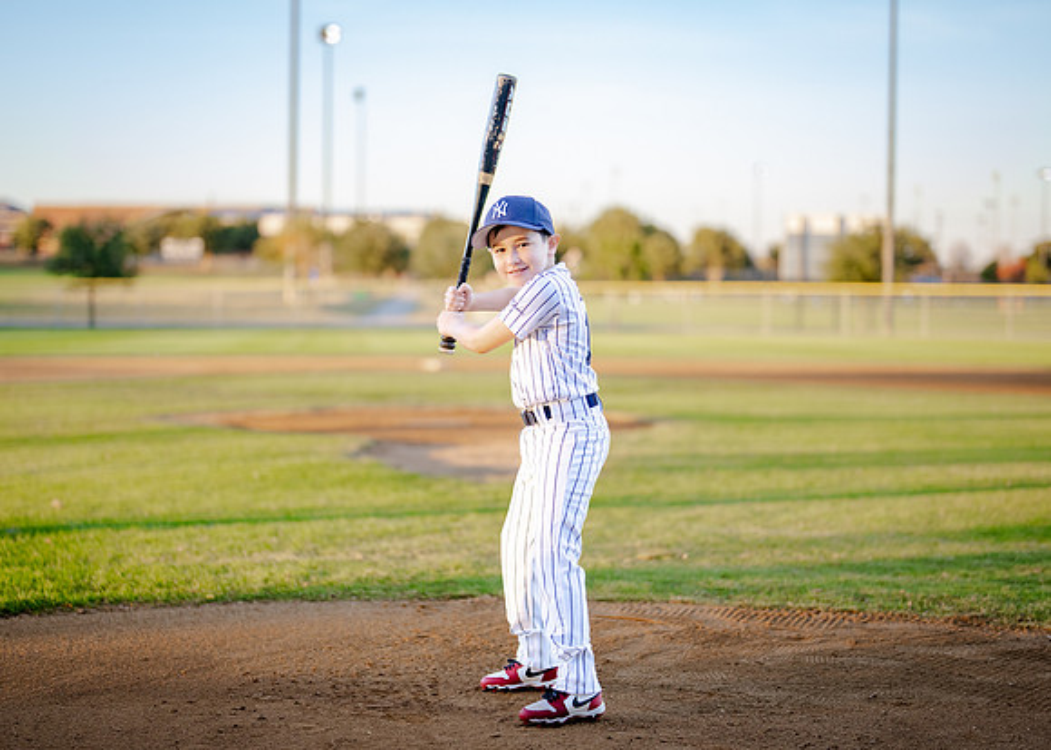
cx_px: 494
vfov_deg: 22.8
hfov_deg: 31.5
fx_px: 1863
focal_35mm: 62
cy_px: 380
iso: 250
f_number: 1.2
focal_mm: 50
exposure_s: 1/1600
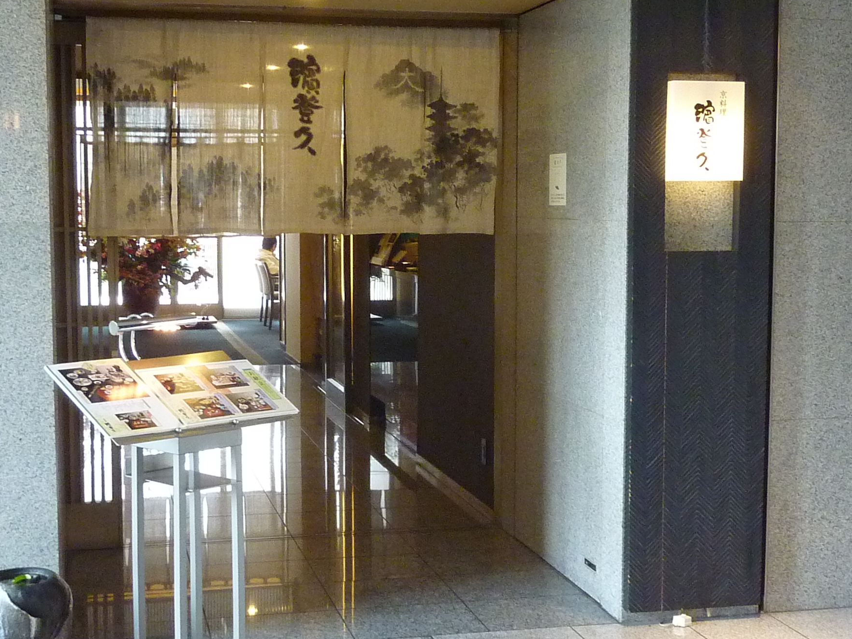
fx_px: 1379
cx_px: 410
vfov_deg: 26.1
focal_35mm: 56
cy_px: 329
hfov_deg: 34.3
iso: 400
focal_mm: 4.4
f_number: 3.3
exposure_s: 1/30
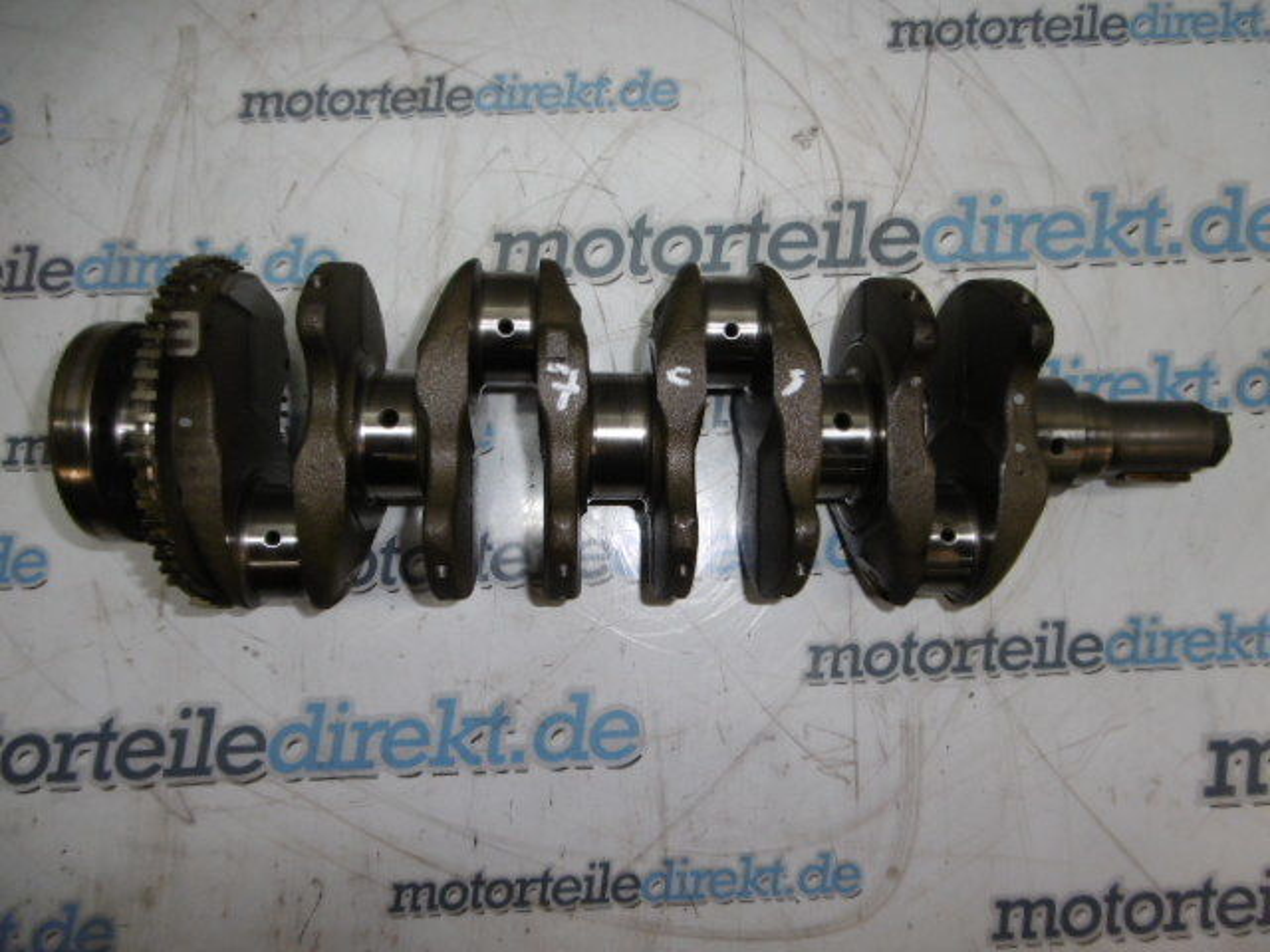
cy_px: 476
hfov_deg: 71.6
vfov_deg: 56.8
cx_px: 635
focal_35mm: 24
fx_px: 881
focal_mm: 4.3
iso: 100
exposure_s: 1/60
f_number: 3.1
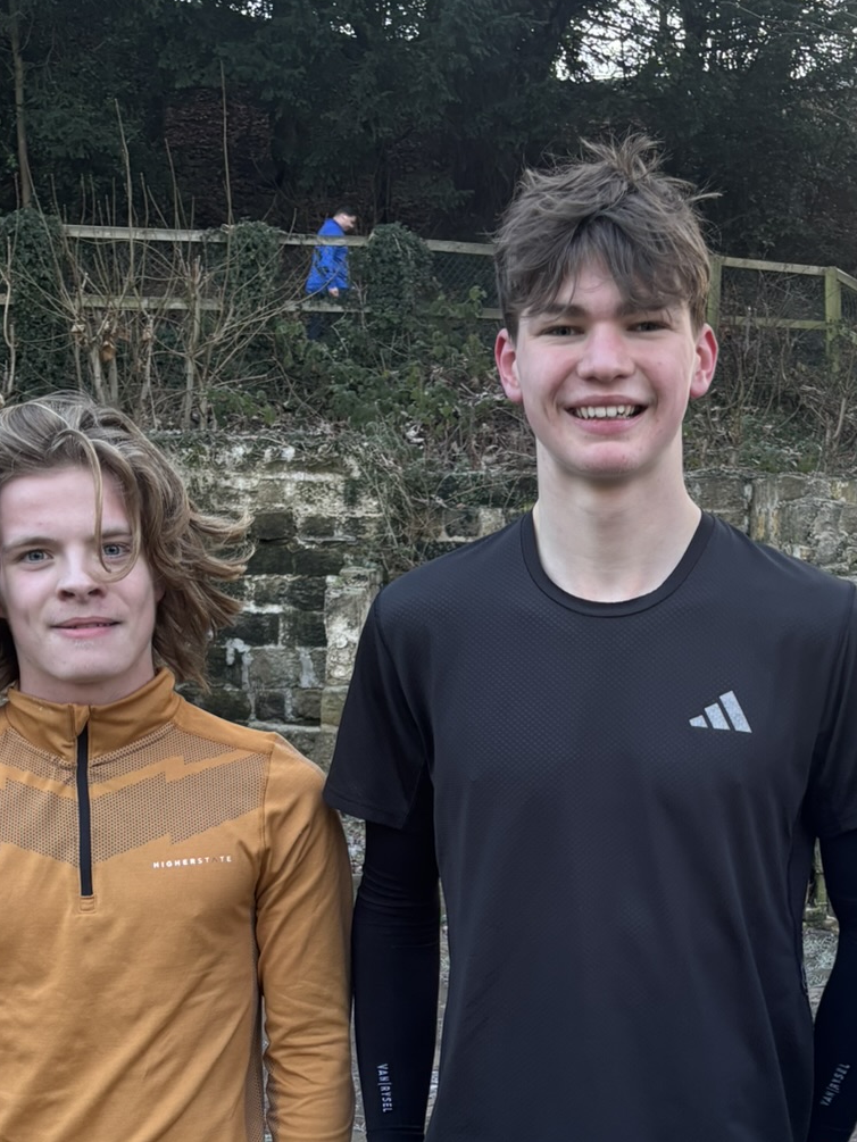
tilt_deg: -7.5
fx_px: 1749
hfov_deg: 27.2
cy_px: 808
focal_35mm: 53
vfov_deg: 35.6
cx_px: 639
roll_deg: -1.0
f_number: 1.6
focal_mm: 5.96
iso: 125
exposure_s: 1/115
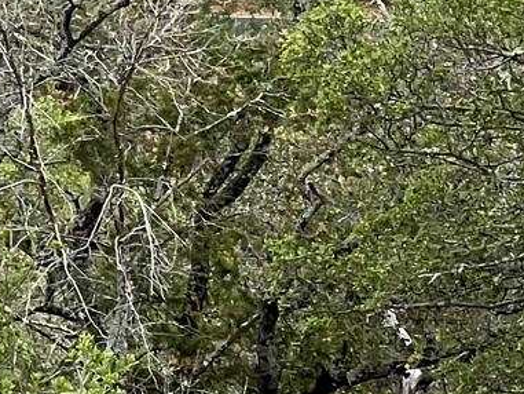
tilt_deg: -3.7
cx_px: 507
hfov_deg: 4.9
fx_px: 6163
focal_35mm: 407
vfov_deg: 3.6
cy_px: -293
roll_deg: +1.9
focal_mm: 9
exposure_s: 1/267
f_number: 2.8
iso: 32
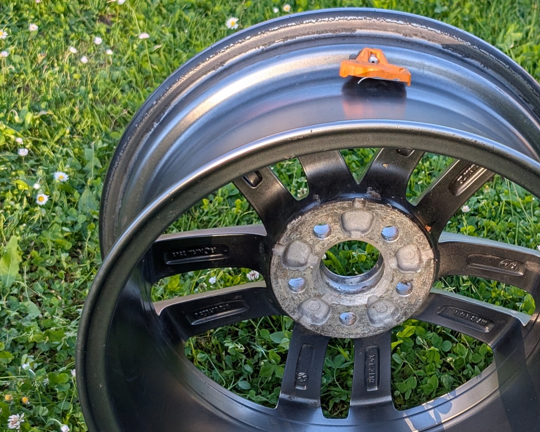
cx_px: 376
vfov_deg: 20.6
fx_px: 1183
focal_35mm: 74
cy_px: 285
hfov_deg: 25.5
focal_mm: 6.9
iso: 55
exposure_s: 1/323
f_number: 1.68
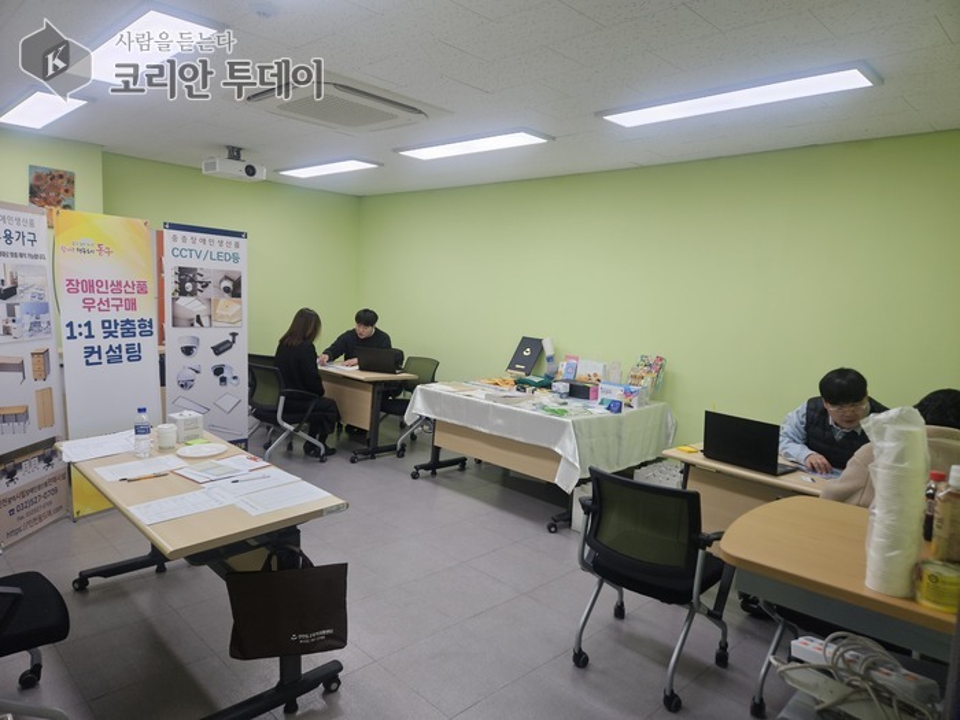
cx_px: 480
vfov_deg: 58.9
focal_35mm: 23
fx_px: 638
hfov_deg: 73.9
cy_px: 360
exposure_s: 1/120
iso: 100
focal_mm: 5.4
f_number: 1.8
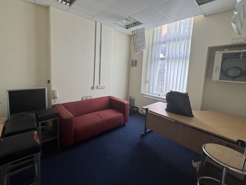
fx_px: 114
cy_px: 81
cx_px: 109
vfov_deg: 77.8
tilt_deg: -6.7
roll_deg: -1.1
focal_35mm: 16
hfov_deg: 94.1
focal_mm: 2.22
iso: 80
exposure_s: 1/99
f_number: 2.2
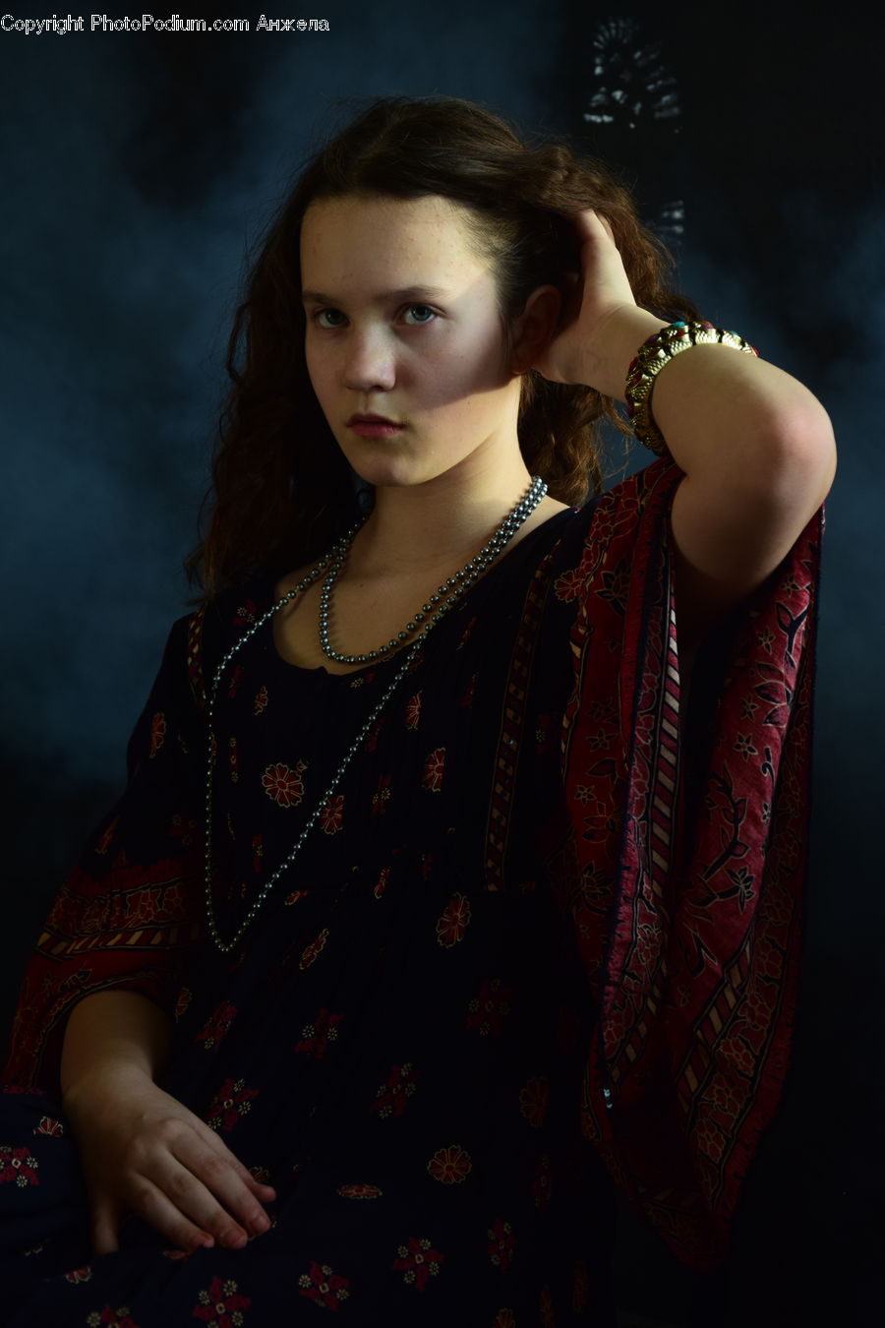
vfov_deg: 23.4
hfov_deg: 15.7
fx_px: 3208
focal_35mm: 87
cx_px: 442
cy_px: 664
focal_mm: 58
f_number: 5
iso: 400
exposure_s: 1/20
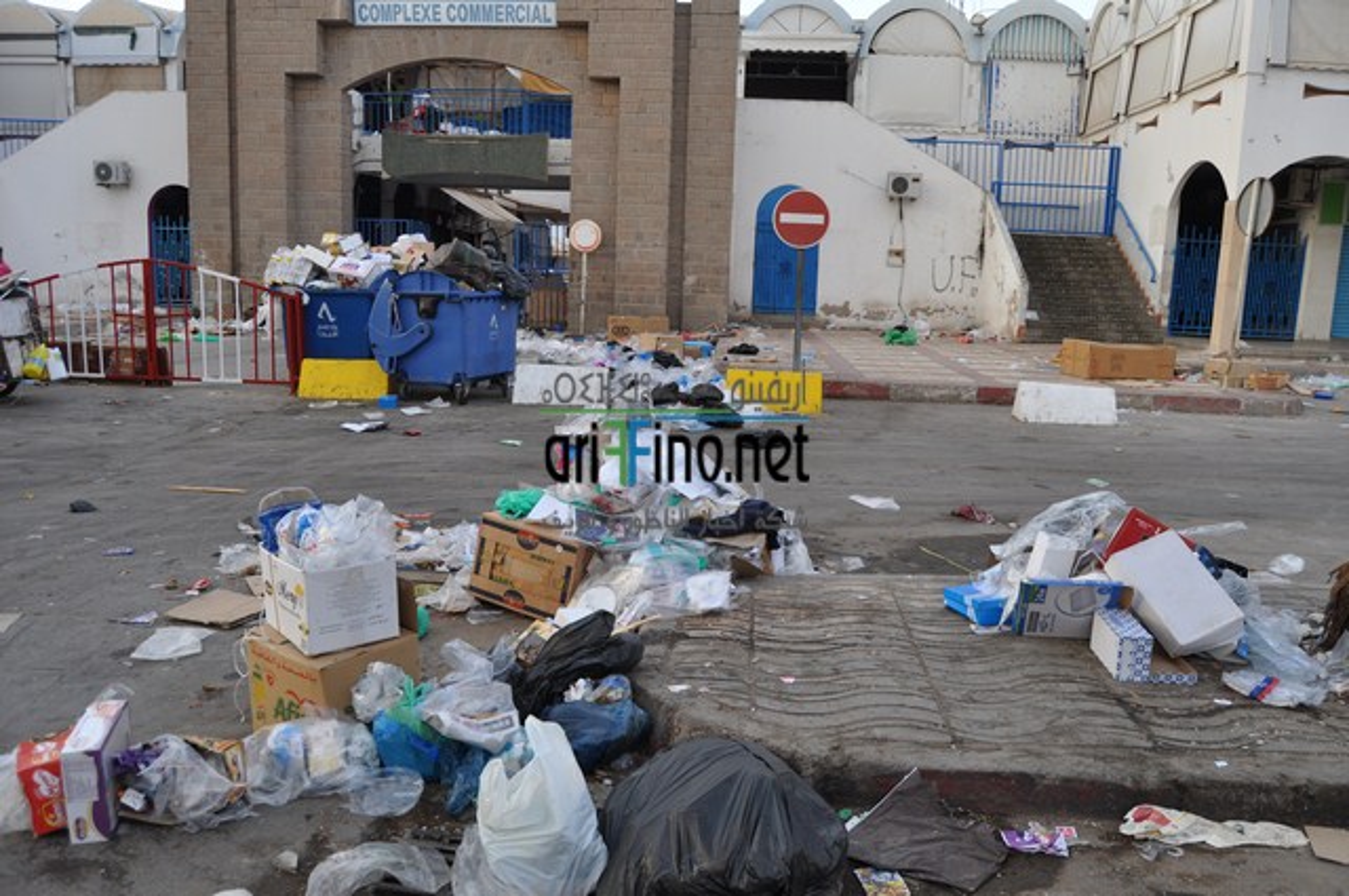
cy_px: 448
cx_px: 674
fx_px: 1010
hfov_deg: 67.4
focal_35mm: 27
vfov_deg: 47.8
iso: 200
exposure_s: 1/125
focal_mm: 18
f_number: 5.6
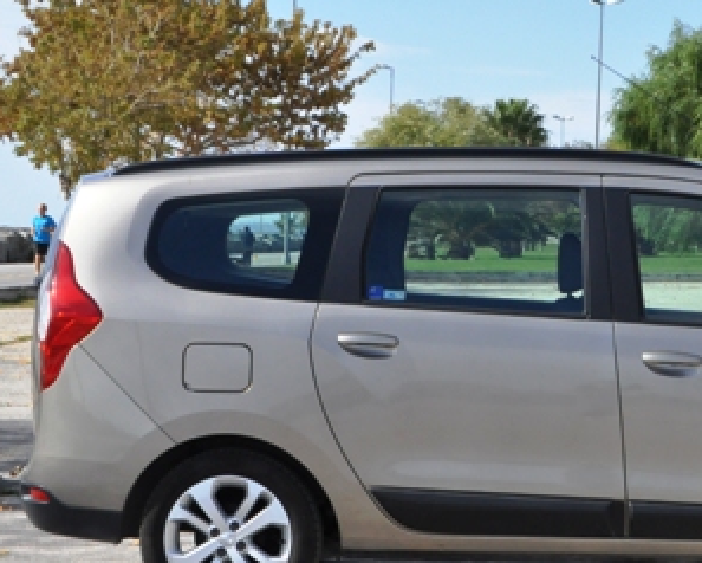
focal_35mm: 106
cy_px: 271
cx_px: 655
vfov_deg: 14.5
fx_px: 2204
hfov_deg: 17.8
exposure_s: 1/800
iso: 1250
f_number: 14
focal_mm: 35
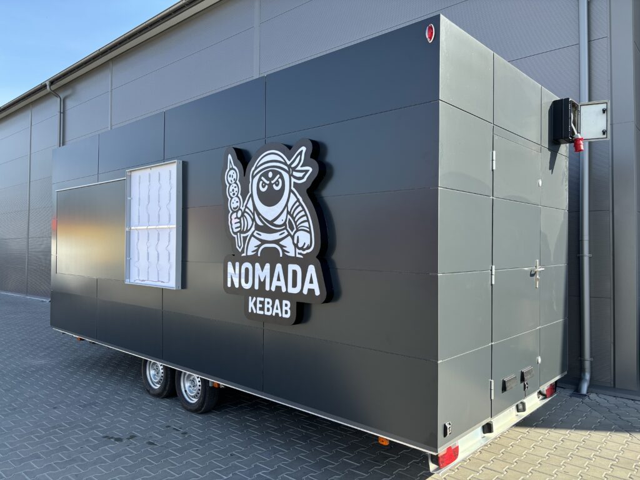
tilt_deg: +2.3
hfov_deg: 67.3
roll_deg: -1.6
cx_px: 320
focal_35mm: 26
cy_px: 240
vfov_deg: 53.1
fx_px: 481
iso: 50
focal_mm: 5.96
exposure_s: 1/1279
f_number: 1.6
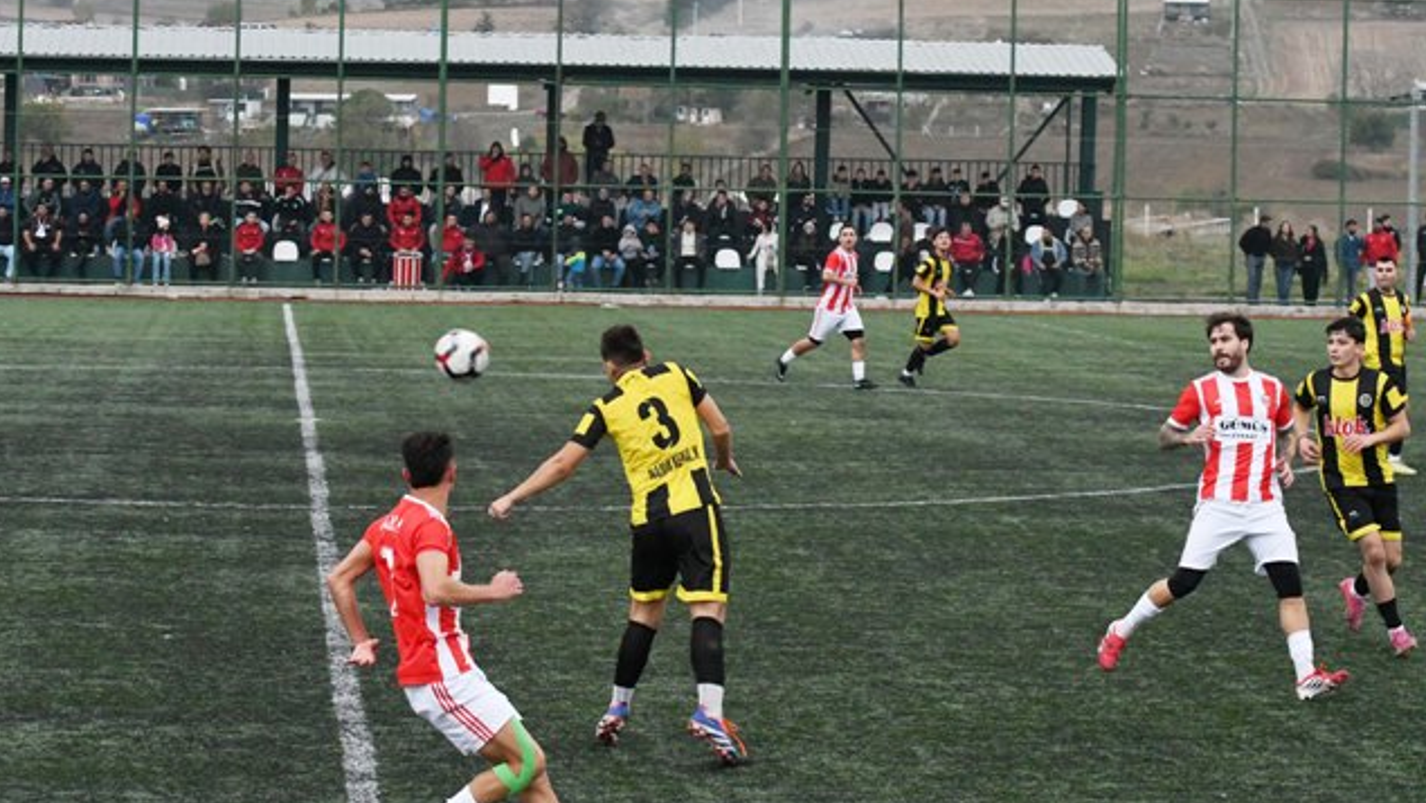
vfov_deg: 10.9
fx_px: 4198
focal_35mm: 111
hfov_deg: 19.3
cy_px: 336
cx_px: 709
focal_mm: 70
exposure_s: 1/1000
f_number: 8
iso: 6400
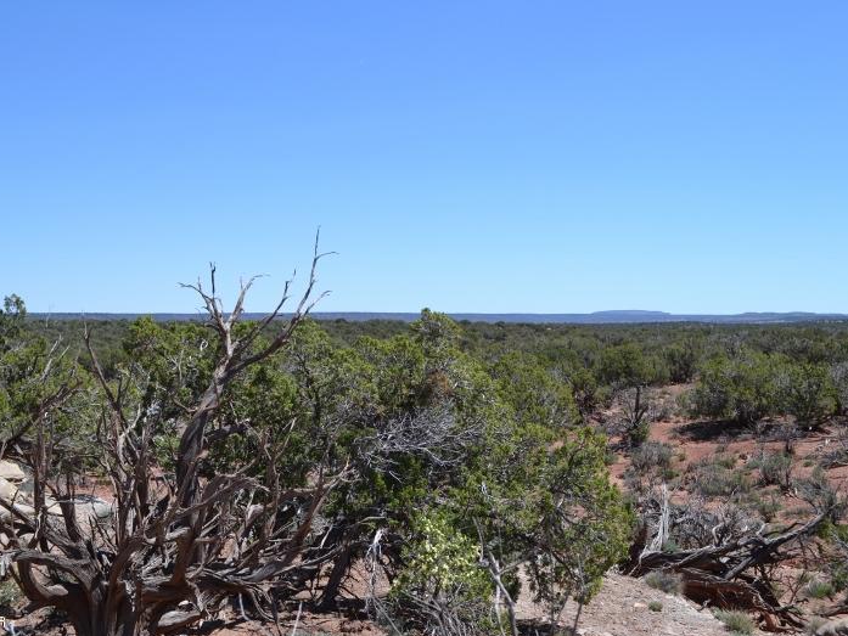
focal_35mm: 43
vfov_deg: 33.6
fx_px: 1054
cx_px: 389
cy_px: 323
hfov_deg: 43.8
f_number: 8
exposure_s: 1/250
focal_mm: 26
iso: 100
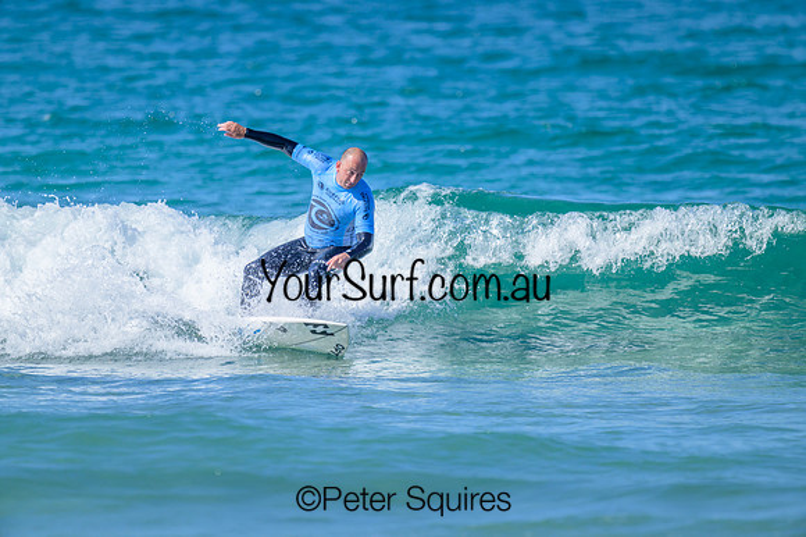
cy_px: 268
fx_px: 25066
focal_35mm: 1120
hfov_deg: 1.8
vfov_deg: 1.2
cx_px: 403
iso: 360
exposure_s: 1/1250
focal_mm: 1120
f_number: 9
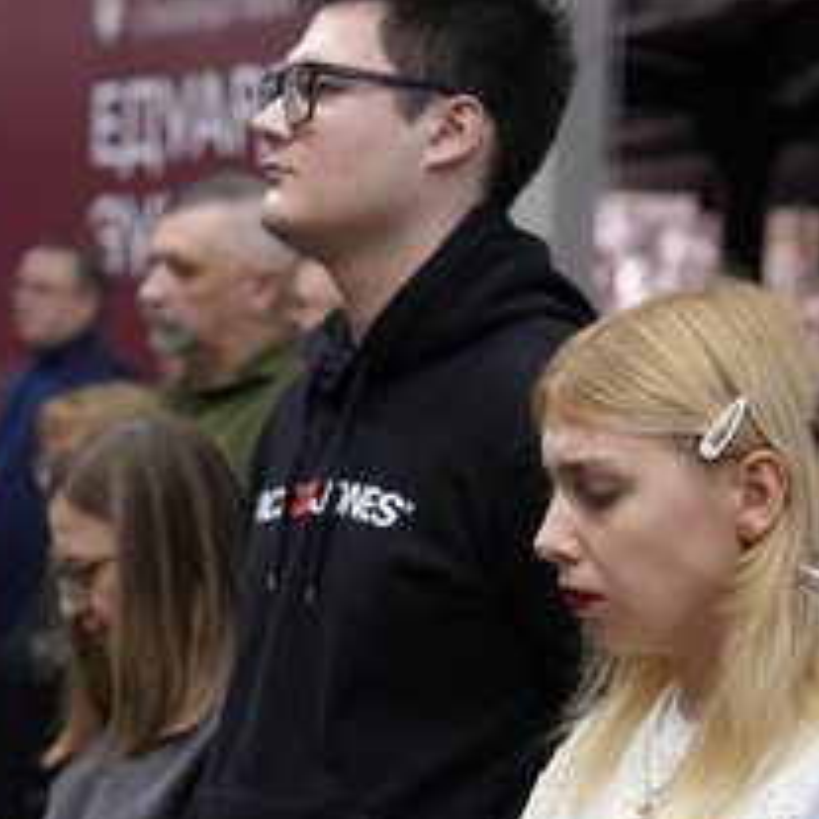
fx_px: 3078
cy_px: 457
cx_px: 546
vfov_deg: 15.2
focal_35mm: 115
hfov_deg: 15.1
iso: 10000
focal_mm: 70
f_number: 4
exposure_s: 1/160
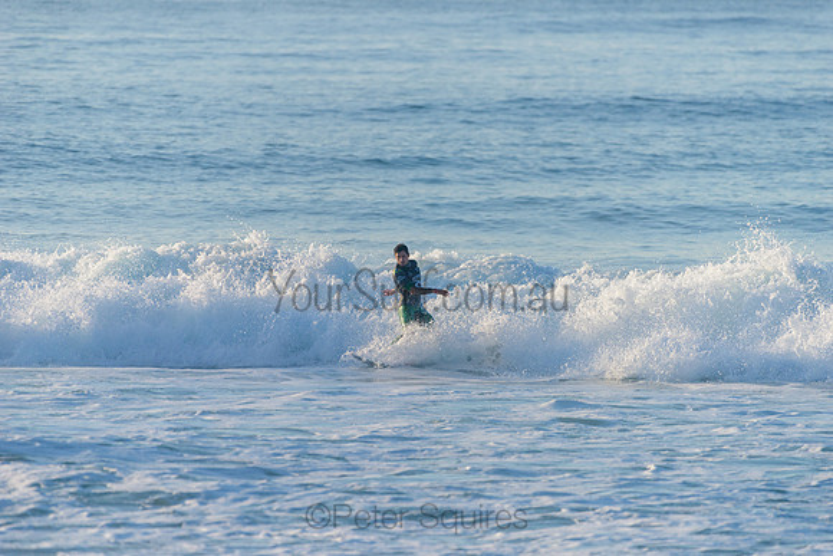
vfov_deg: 2.8
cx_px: 416
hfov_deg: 4.1
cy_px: 278
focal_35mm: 500
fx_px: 11574
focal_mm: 500
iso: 280
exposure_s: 1/2000
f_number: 5.6
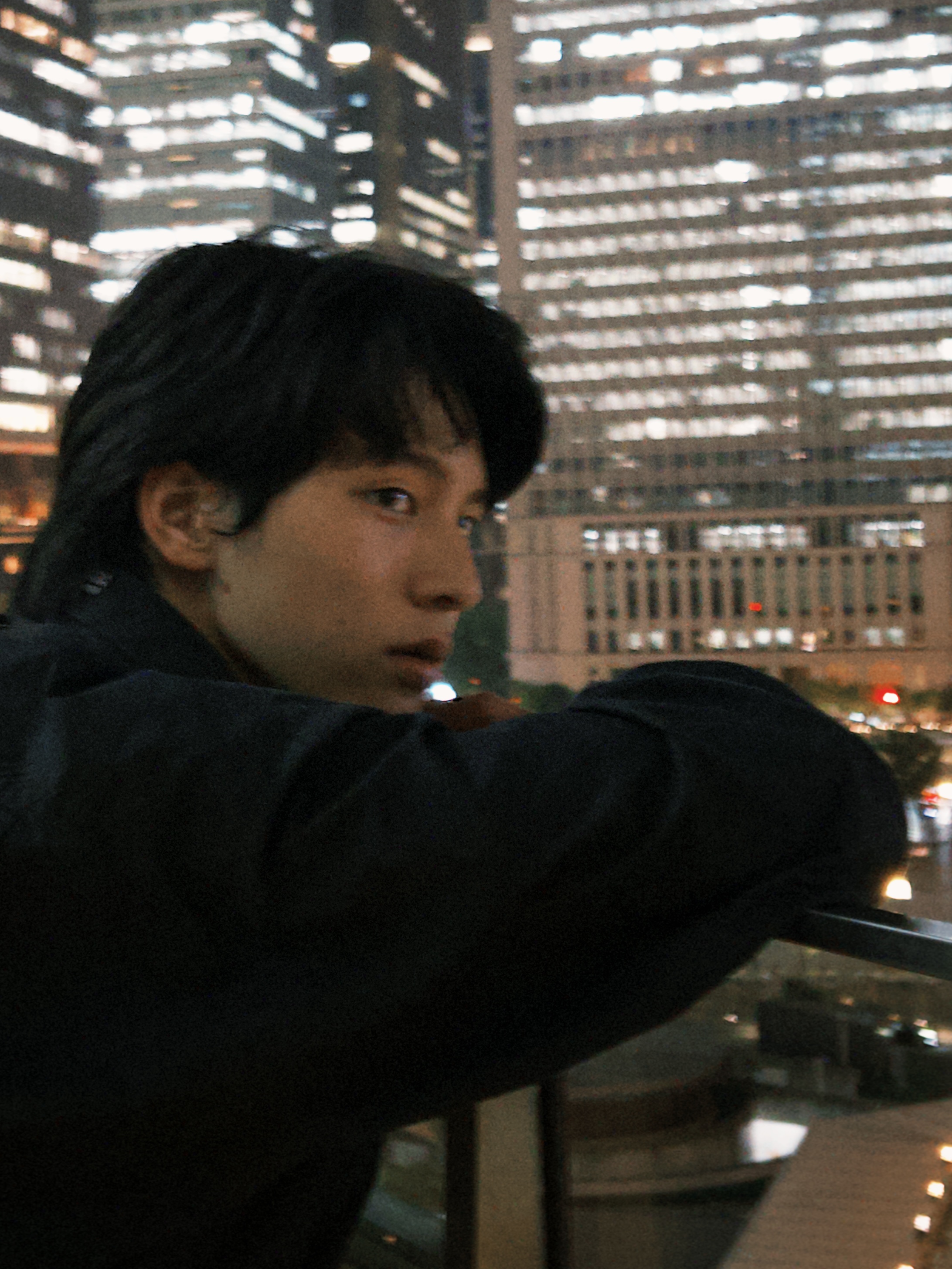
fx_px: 1320
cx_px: 370
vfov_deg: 50.6
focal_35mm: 36
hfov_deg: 39.4
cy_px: 444
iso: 640
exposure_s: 1/25
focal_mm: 5.7
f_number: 1.5
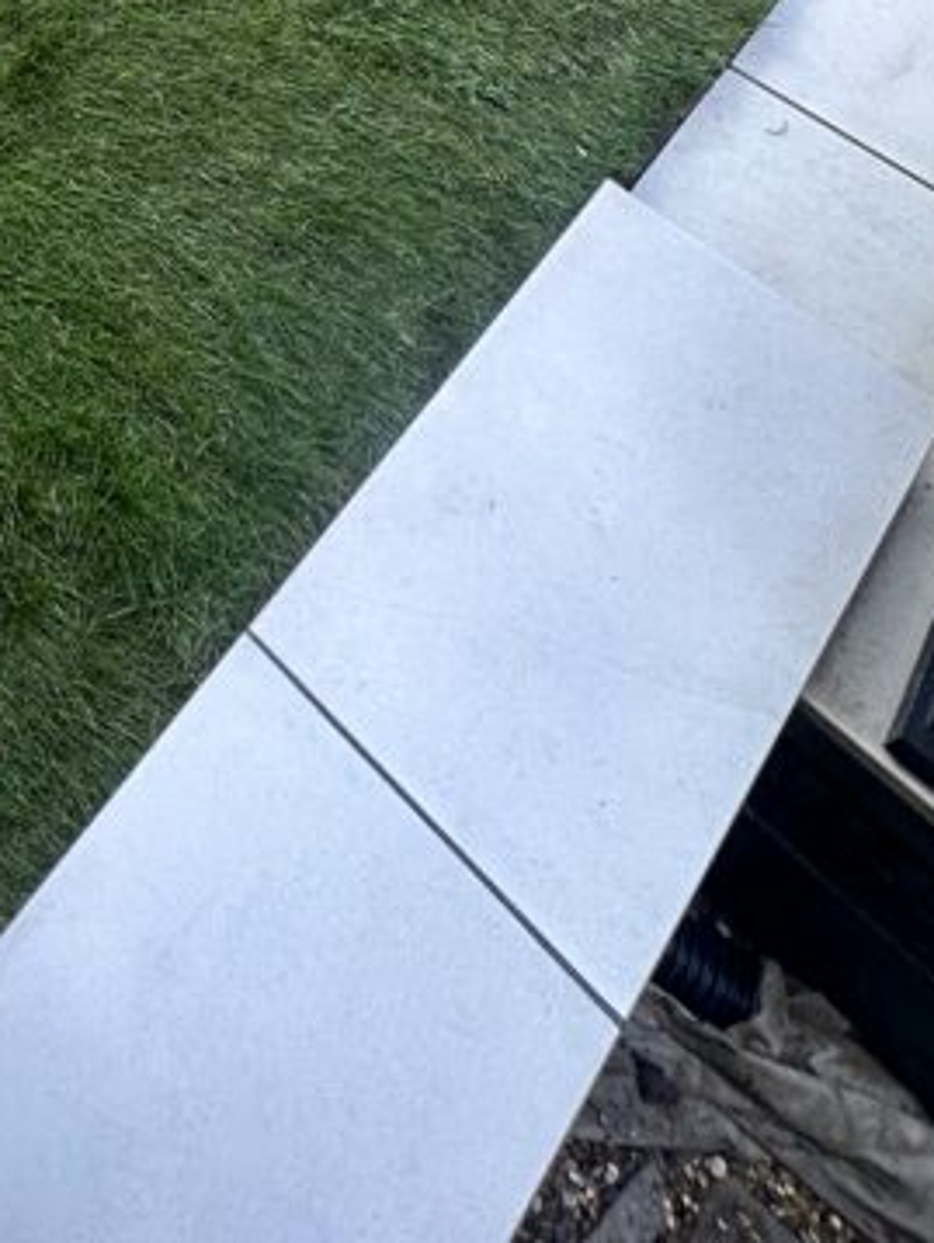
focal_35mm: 40
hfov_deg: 28.5
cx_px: -323
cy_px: -424
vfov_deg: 32.8
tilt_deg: -35.3
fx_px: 1437
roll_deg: +2.9
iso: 40
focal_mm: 2.22
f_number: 2.2
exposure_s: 1/128
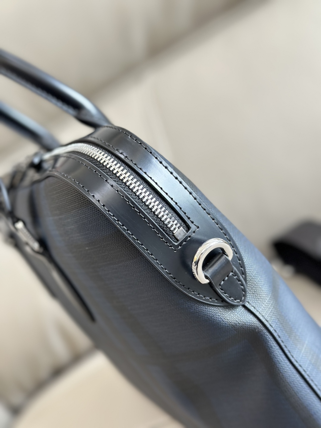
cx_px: 160
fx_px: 593
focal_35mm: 48
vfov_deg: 39.7
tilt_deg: -17.4
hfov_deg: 30.3
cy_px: 214
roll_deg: +34.5
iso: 160
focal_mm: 6.86
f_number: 1.78
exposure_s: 1/52
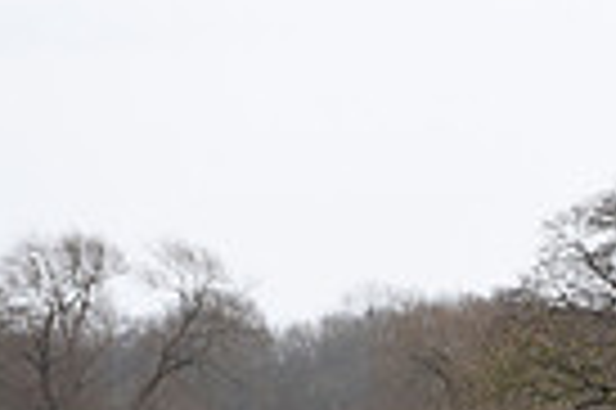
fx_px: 14510
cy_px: 387
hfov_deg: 2.4
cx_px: 1115
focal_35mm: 849
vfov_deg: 1.6
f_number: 5.6
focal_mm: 200
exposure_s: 1/1250
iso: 1000
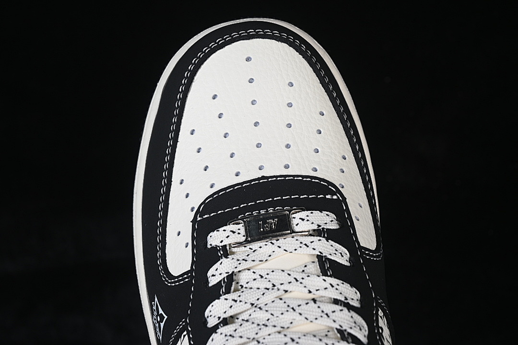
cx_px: 259
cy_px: 172
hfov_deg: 27.0
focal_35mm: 75
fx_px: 1079
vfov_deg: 18.2
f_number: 7.1
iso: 160
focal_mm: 50
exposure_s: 1/80
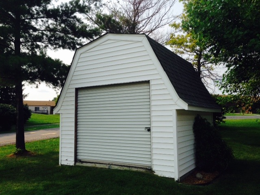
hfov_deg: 55.4
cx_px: 130
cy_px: 98
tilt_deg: +6.1
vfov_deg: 42.9
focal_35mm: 33
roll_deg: +0.4
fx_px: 248
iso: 50
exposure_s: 1/1506
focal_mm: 4.12
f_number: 2.4
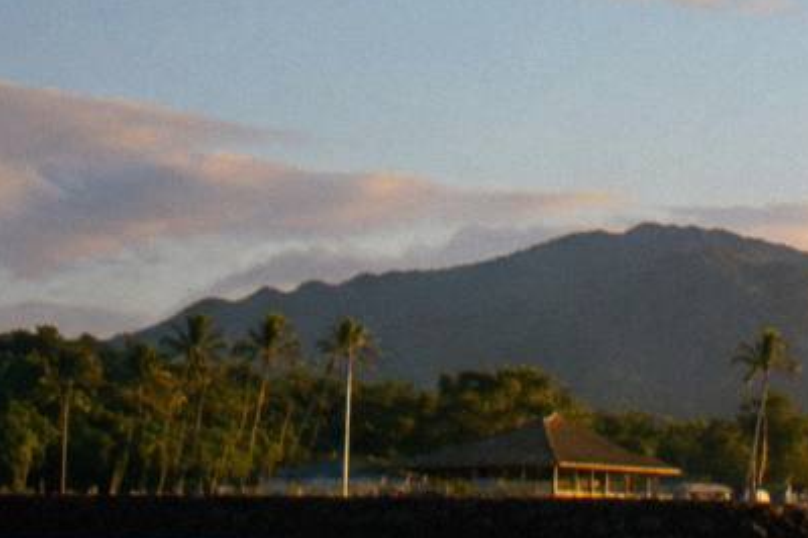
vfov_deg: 13.7
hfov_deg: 19.1
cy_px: 309
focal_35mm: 100
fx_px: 2243
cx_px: 1004
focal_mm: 40
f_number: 7.1
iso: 5000
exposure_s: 1/30
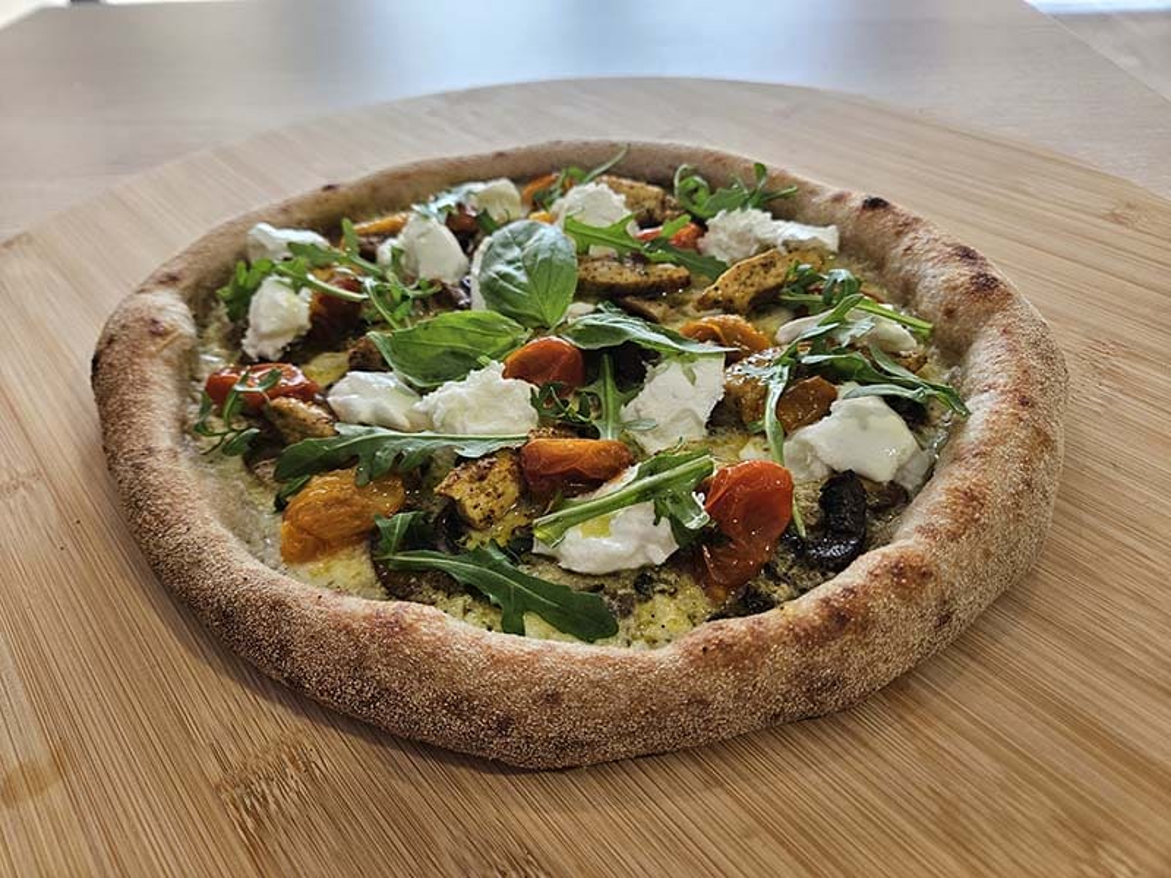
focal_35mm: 23
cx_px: 586
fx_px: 778
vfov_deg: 58.9
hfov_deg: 73.9
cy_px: 439
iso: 125
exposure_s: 1/100
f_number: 1.8
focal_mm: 5.4
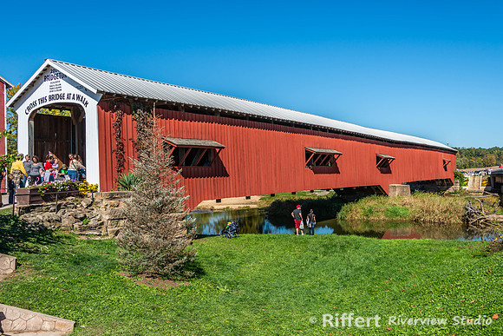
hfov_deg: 55.2
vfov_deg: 38.5
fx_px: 481
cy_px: 168
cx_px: 252
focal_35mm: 34
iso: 100
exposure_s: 1/160
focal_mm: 34
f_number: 11
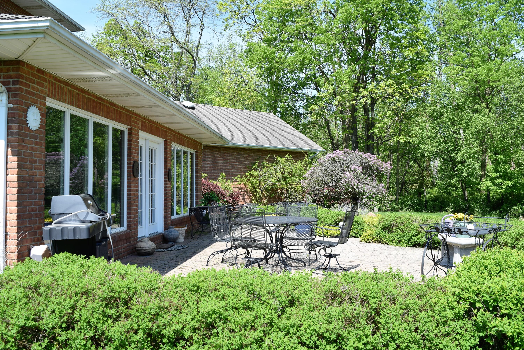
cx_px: 262
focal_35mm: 33
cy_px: 175
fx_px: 480
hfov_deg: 57.2
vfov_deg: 40.0
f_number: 7.1
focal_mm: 22
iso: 100
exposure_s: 1/200
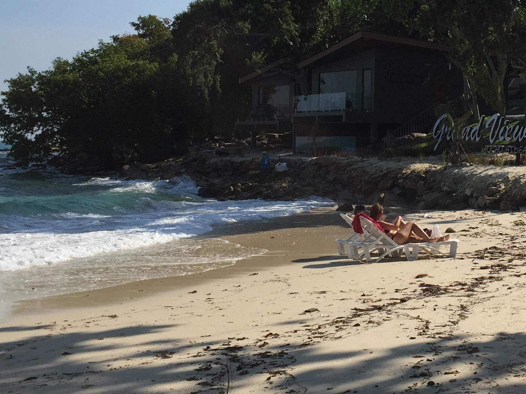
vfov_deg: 23.5
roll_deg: -1.6
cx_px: 439
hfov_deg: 30.3
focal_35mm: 62
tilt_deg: +2.4
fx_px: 942
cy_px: 114
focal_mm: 4.15
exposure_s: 1/3300
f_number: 2.2
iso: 32
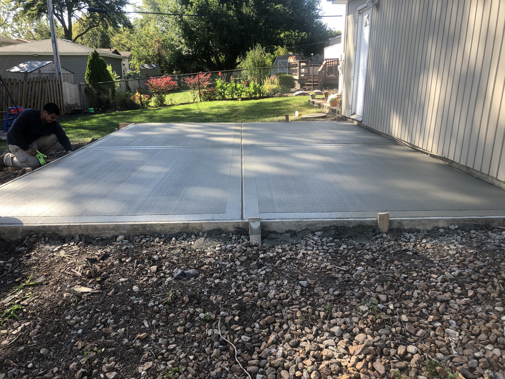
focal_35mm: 28
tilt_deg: -15.0
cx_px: 252
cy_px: 190
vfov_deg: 49.7
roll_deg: +0.3
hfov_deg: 63.4
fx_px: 408
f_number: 1.8
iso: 20
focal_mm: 4
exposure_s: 1/328
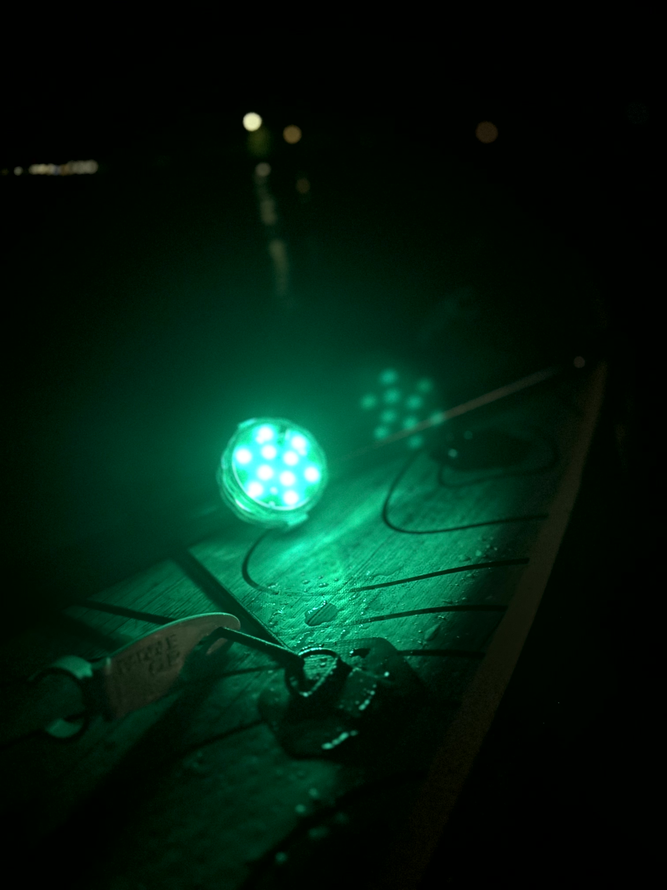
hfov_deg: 53.1
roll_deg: +2.2
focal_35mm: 26
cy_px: 445
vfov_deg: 67.3
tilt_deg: -21.7
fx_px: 668
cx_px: 334
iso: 1000
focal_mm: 5.7
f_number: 1.5
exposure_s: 1/16
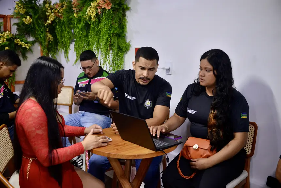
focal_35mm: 35
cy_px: 94
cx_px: 140
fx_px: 273
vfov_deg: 37.9
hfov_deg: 54.4
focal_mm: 35
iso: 800
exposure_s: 1/100
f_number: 2.8
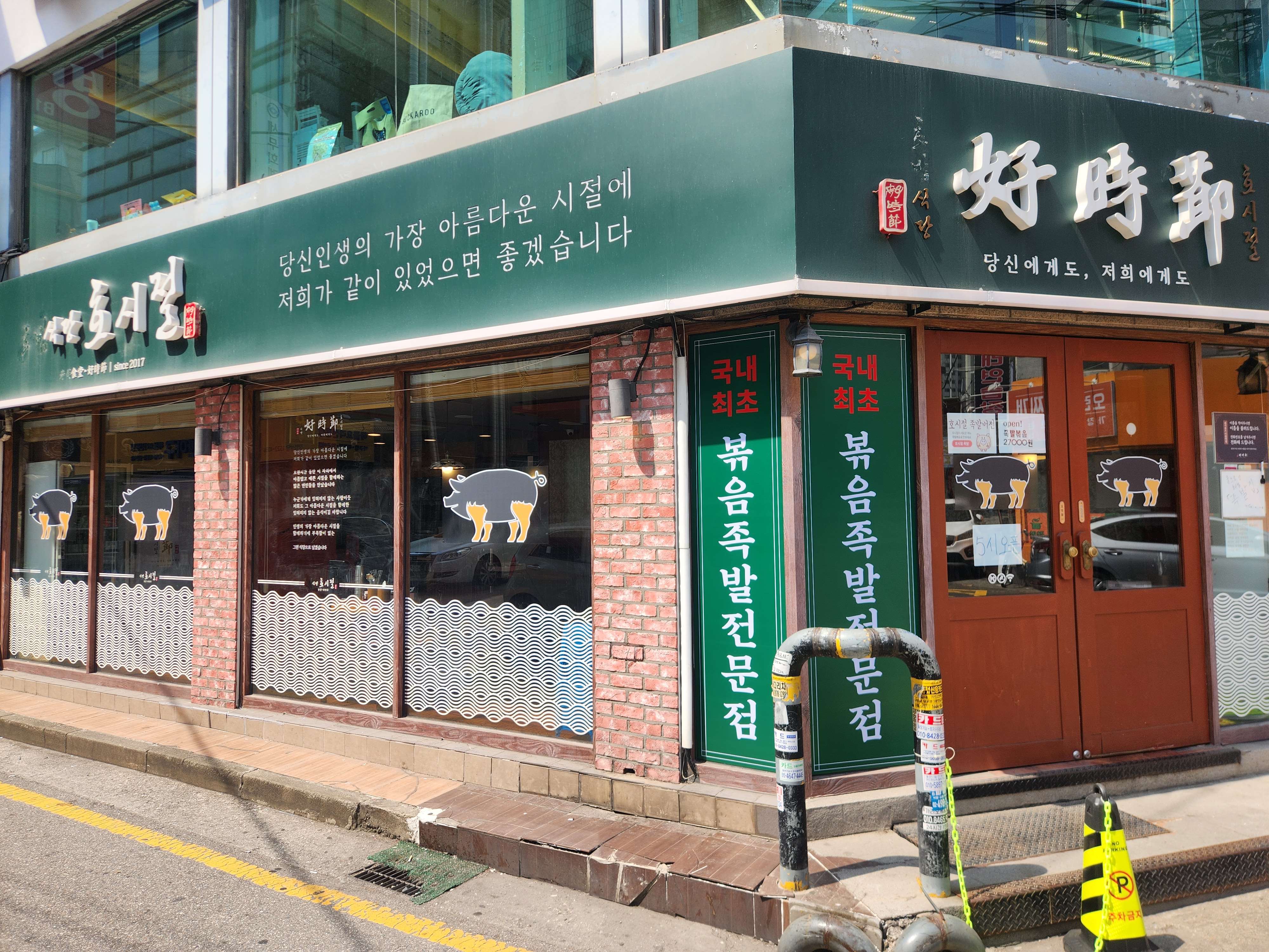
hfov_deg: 73.9
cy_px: 476
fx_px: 843
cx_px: 634
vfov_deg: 58.9
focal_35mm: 23
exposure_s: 1/794
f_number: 1.8
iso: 20
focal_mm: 5.4
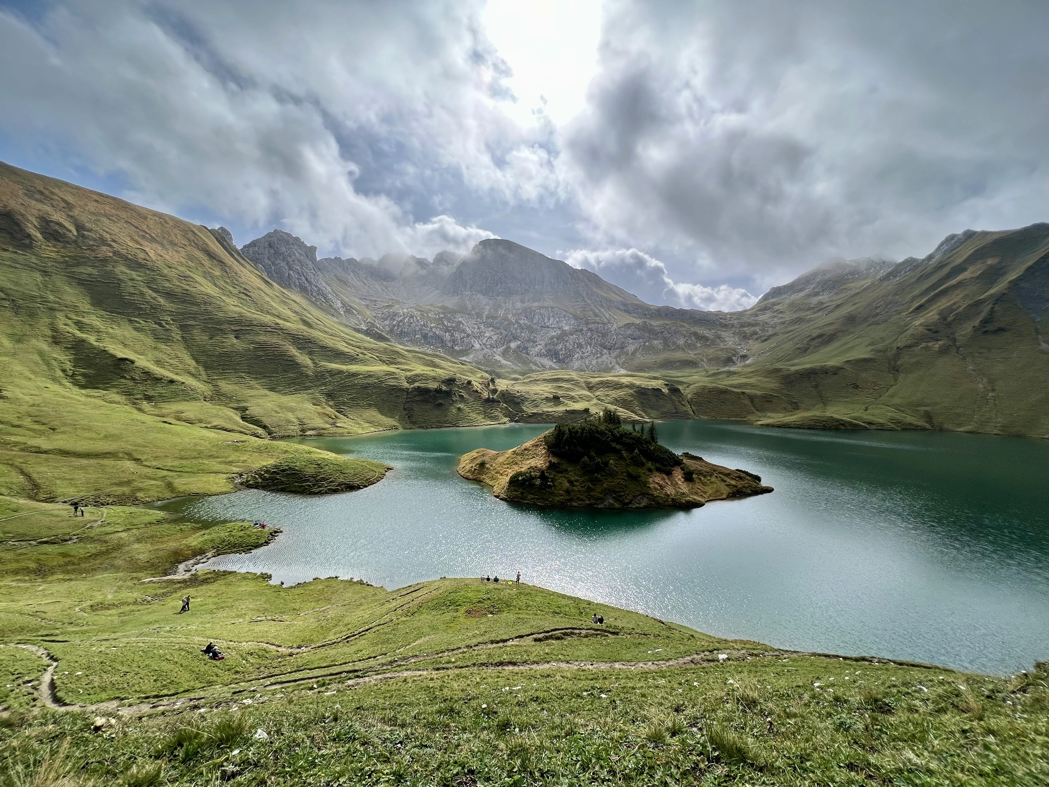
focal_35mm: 13
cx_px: 524
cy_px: 394
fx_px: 394
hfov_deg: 106.2
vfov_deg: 89.9
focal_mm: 1.57
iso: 32
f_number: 1.8
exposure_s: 1/1754
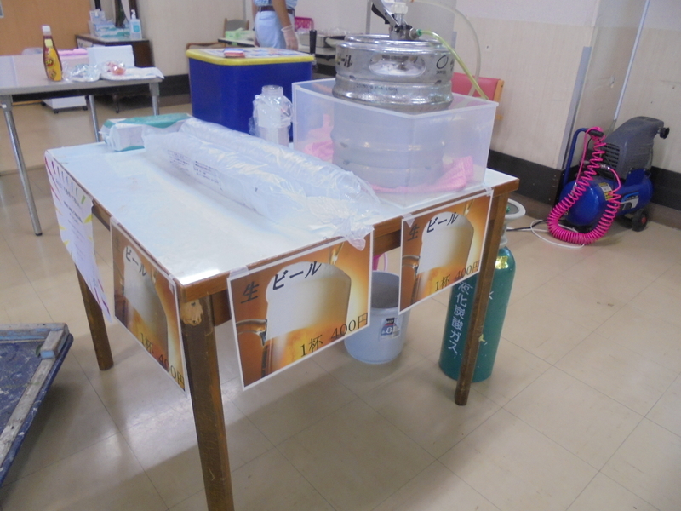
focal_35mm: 26
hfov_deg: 67.3
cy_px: 256
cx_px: 340
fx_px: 511
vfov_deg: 53.1
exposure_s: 1/30
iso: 250
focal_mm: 4.6
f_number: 3.5
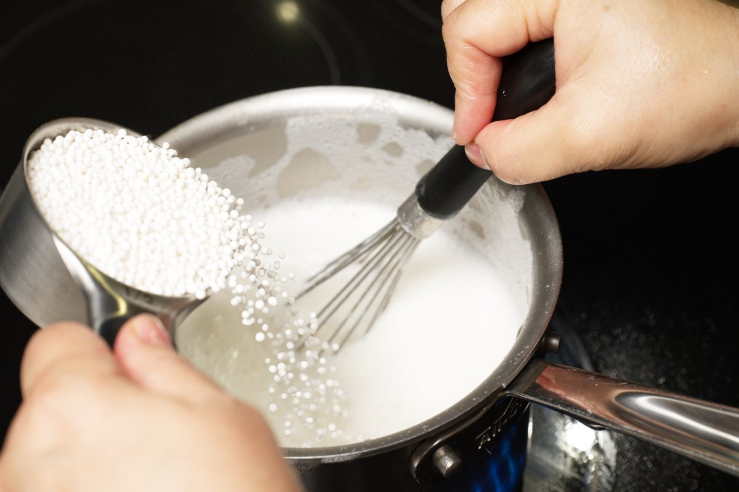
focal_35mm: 70
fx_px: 1436
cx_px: 370
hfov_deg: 28.9
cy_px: 246
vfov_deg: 19.4
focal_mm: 70
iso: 200
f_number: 8
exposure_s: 1/50
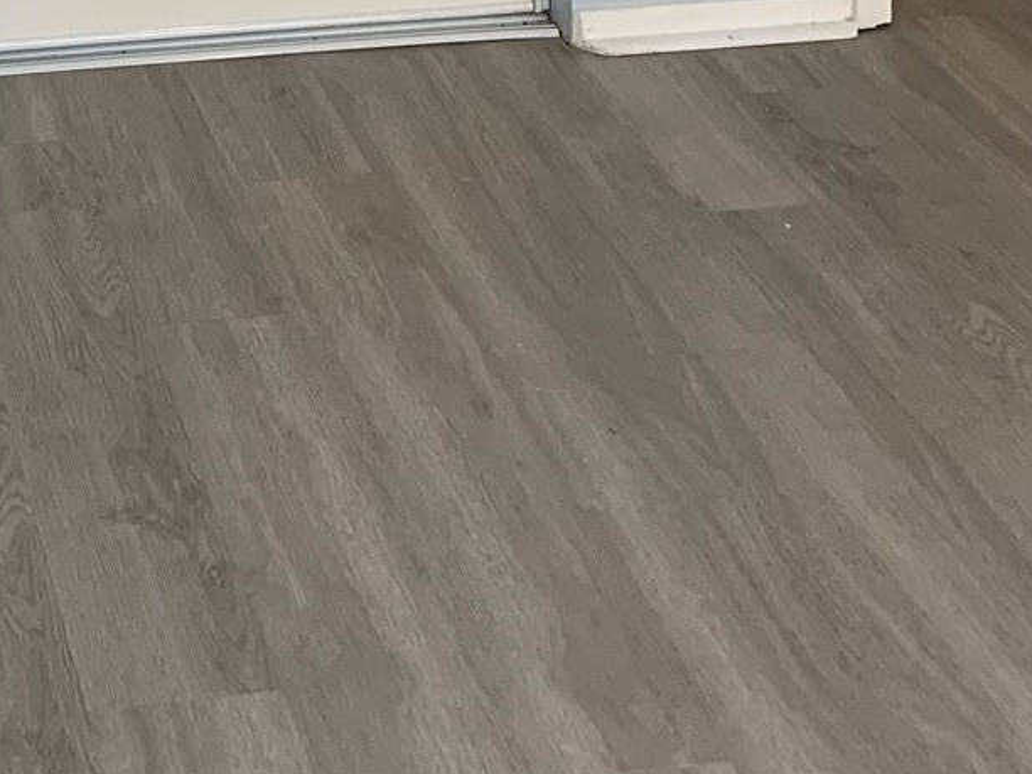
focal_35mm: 87
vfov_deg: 14.5
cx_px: 37
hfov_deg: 21.8
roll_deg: +1.0
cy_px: -705
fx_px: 2594
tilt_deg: -9.4
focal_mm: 4.25
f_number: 1.8
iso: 100
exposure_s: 1/68
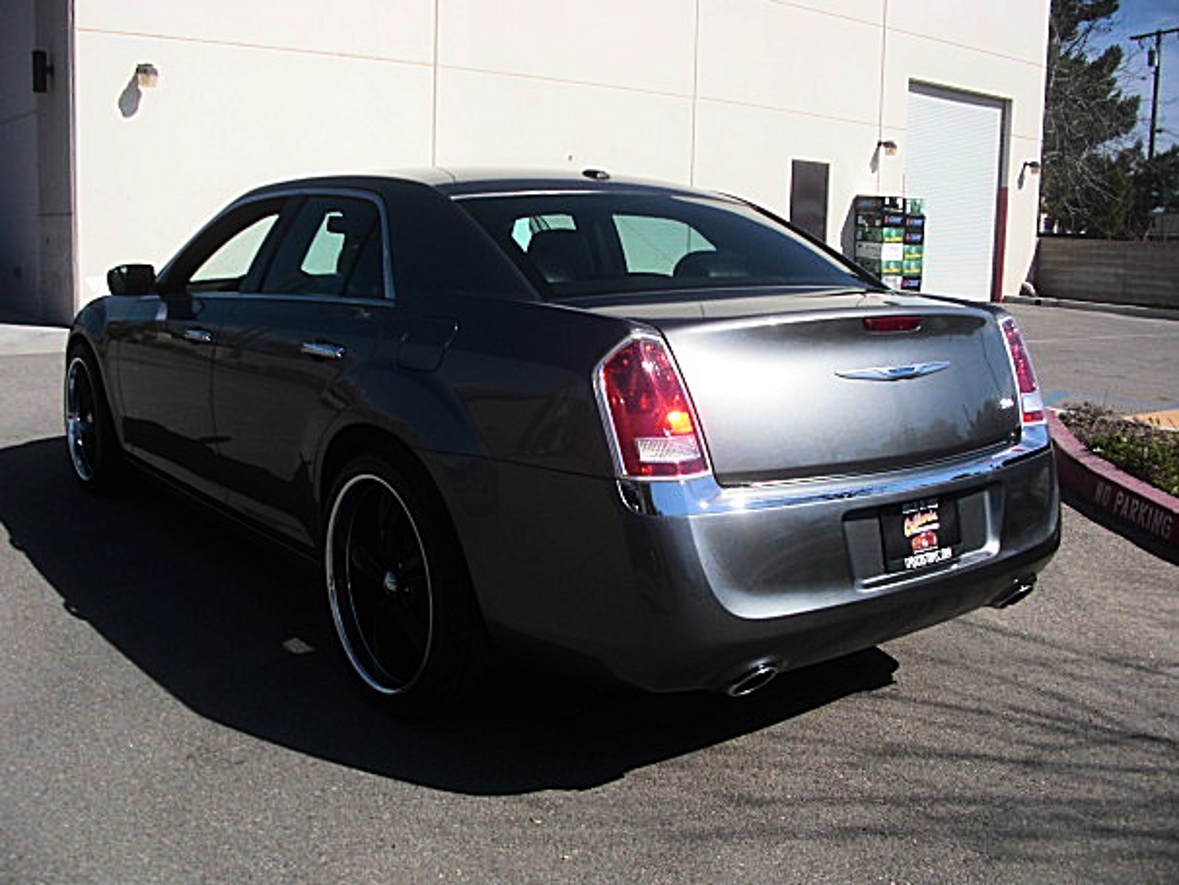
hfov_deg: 49.0
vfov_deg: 37.7
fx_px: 1295
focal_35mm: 38
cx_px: 576
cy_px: 436
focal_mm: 6.3
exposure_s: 1/160
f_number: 7.9
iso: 50
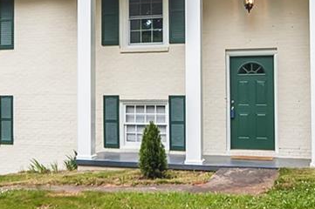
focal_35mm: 51
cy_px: 62
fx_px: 446
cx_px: 133
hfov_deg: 38.8
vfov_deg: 26.2
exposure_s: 1/45
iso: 200
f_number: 8
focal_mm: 12
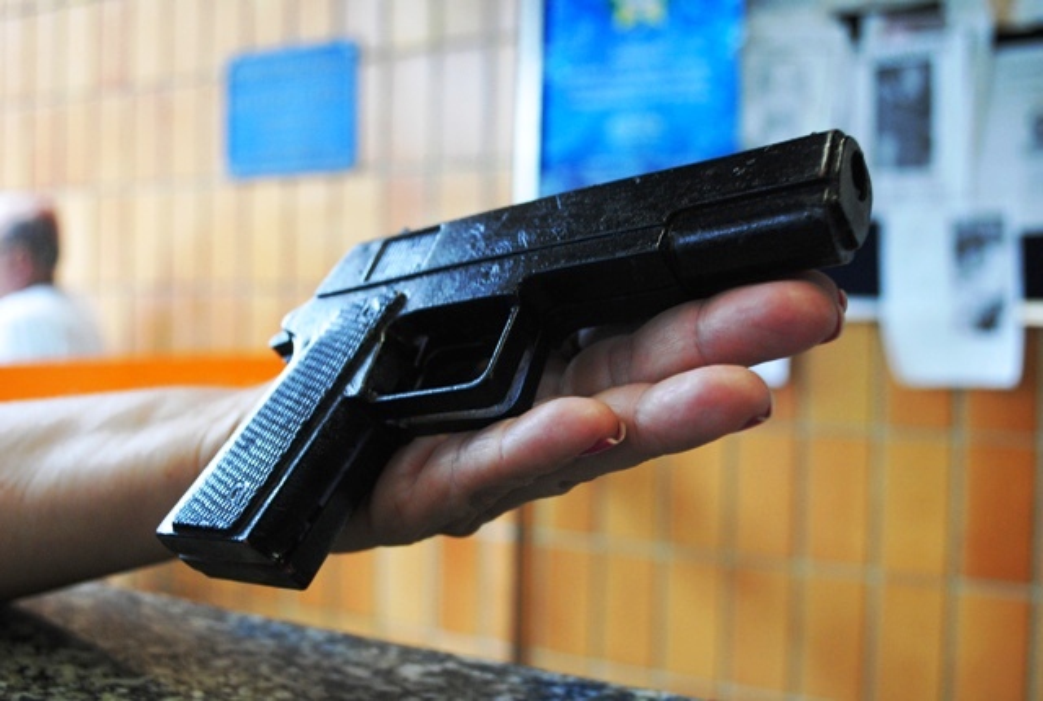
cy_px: 350
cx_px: 522
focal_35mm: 36
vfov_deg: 37.1
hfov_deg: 53.0
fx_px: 1045
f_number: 4
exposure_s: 1/50
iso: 800
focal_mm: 24
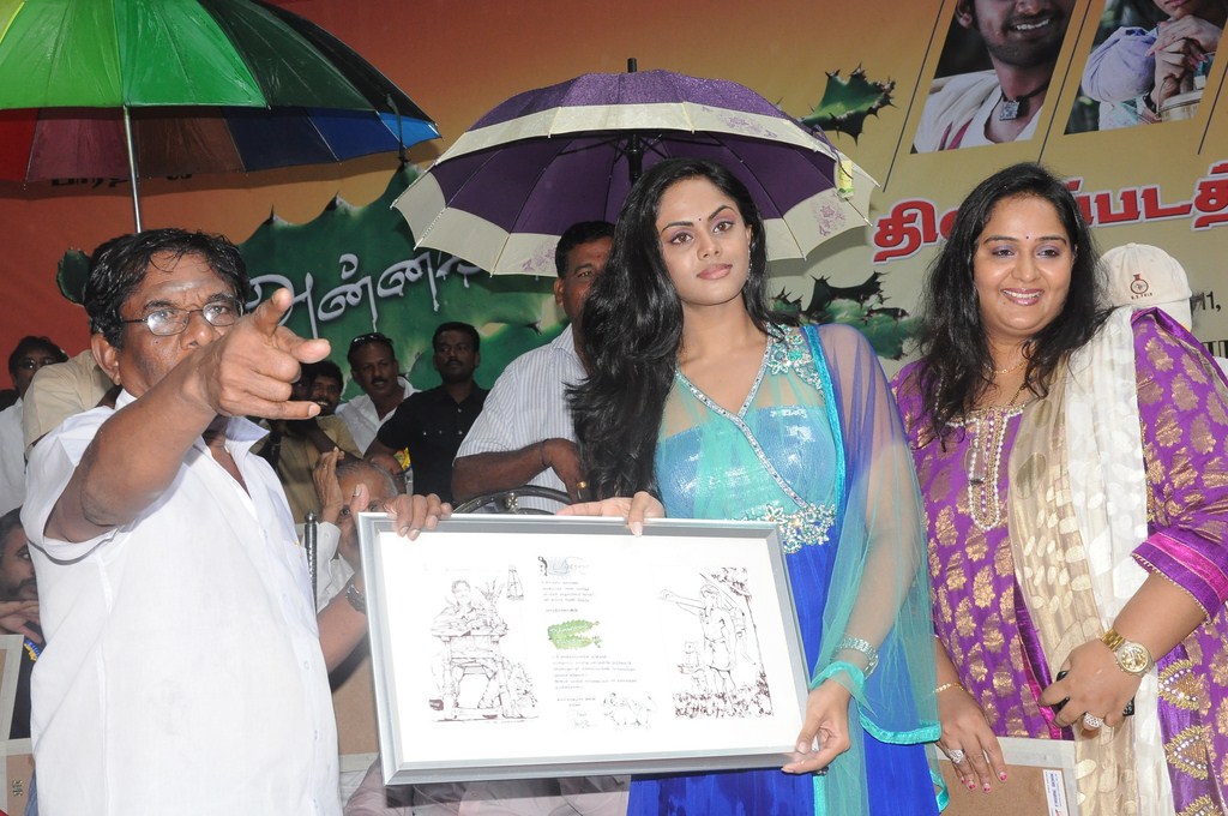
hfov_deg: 35.1
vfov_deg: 23.7
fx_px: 1942
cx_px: 614
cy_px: 408
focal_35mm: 57
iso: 1250
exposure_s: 1/125
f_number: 11
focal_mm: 38
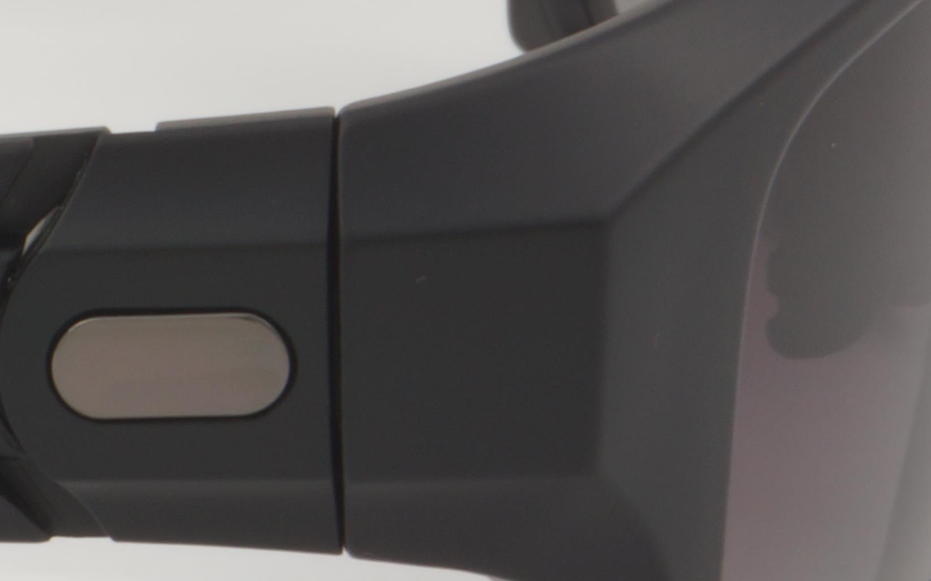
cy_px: 94
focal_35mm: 279
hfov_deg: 7.4
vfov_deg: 4.7
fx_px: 7078
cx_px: -517
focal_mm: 50
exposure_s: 1/3
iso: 100
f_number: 32
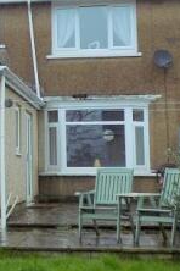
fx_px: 697
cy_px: 70
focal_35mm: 93
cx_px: -75
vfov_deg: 21.7
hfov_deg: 13.9
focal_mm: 6.1
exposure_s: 1/30
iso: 100
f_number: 3.4
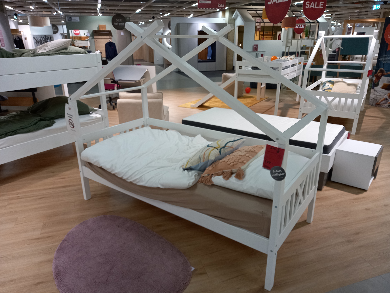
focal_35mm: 25
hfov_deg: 69.4
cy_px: 146
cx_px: 195
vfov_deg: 54.9
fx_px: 282
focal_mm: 4.6
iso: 125
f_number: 2
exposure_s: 1/50
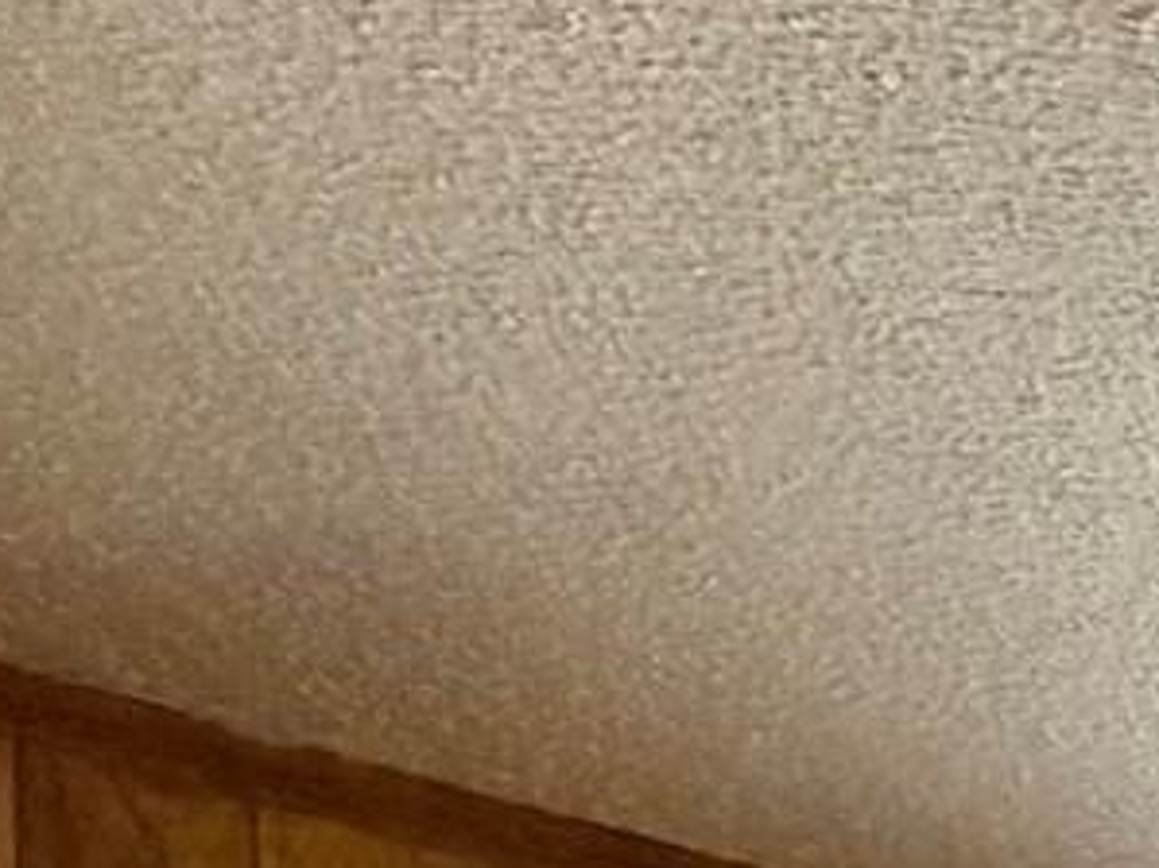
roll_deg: +1.1
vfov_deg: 10.9
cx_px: 3729
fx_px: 3213
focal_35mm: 96
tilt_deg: -1.2
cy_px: 2519
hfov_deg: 10.6
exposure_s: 1/60
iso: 500
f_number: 2.2
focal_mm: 2.22
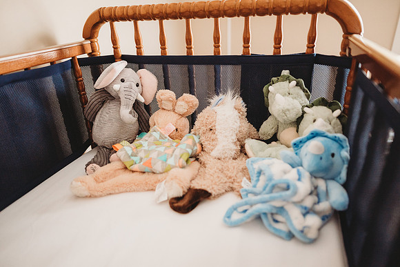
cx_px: 200
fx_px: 267
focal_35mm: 24
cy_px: 134
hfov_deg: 73.7
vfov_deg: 53.2
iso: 800
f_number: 2.2
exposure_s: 1/160
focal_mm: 24
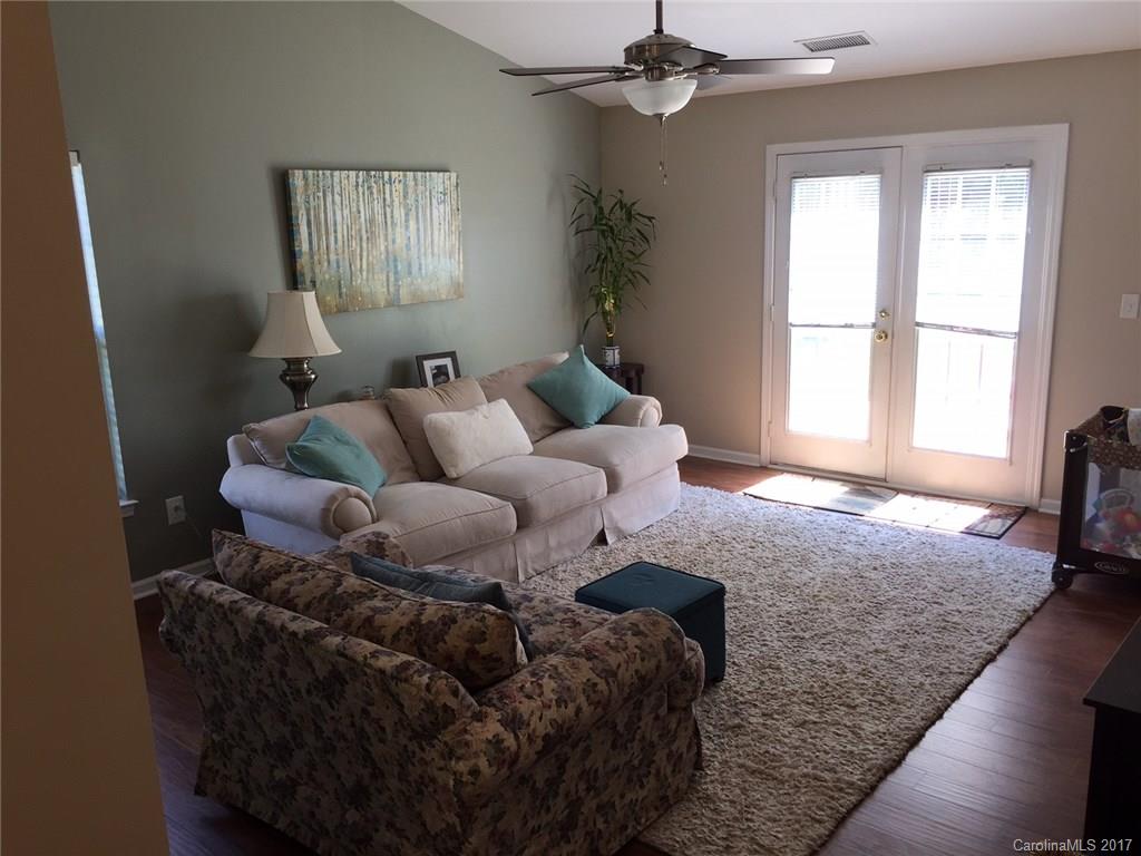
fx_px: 956
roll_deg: +2.5
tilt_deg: -11.7
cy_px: 428
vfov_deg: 48.2
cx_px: 570
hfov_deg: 61.7
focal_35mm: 29
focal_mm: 4.15
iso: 32
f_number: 2.2
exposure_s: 1/40
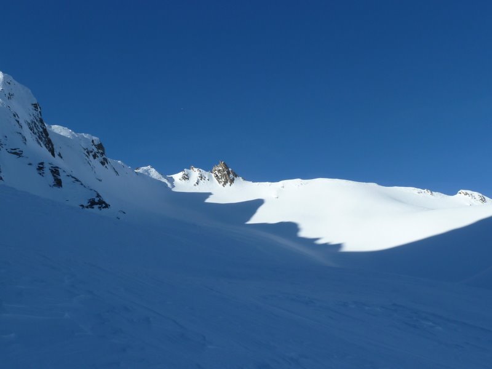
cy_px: 184
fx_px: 569
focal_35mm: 40
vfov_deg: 36.0
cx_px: 246
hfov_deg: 46.8
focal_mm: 6.5
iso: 80
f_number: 5.6
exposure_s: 1/400
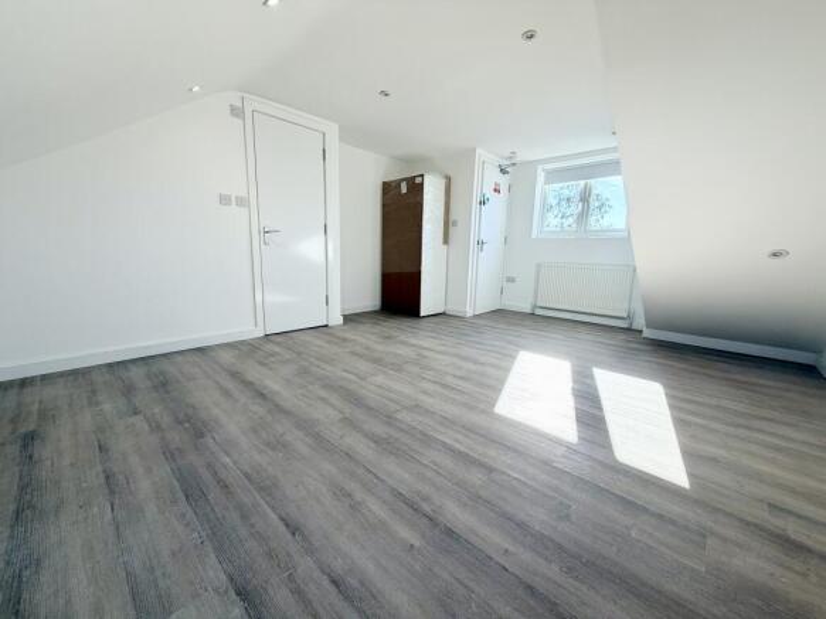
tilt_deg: -9.8
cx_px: 413
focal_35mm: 14
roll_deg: -1.1
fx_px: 334
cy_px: 310
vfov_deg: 85.7
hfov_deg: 102.1
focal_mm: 2.22
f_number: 2.2
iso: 32
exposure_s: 1/100
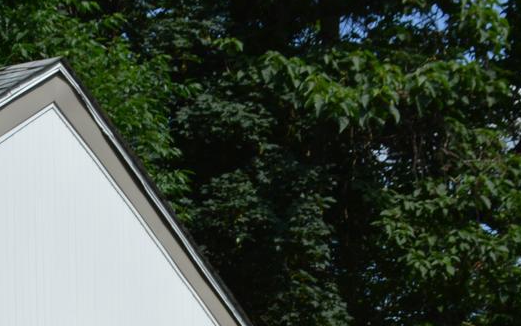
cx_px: -180
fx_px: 1534
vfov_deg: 11.1
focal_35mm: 108
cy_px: 638
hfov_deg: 17.9
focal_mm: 18
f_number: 9
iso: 100
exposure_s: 1/320
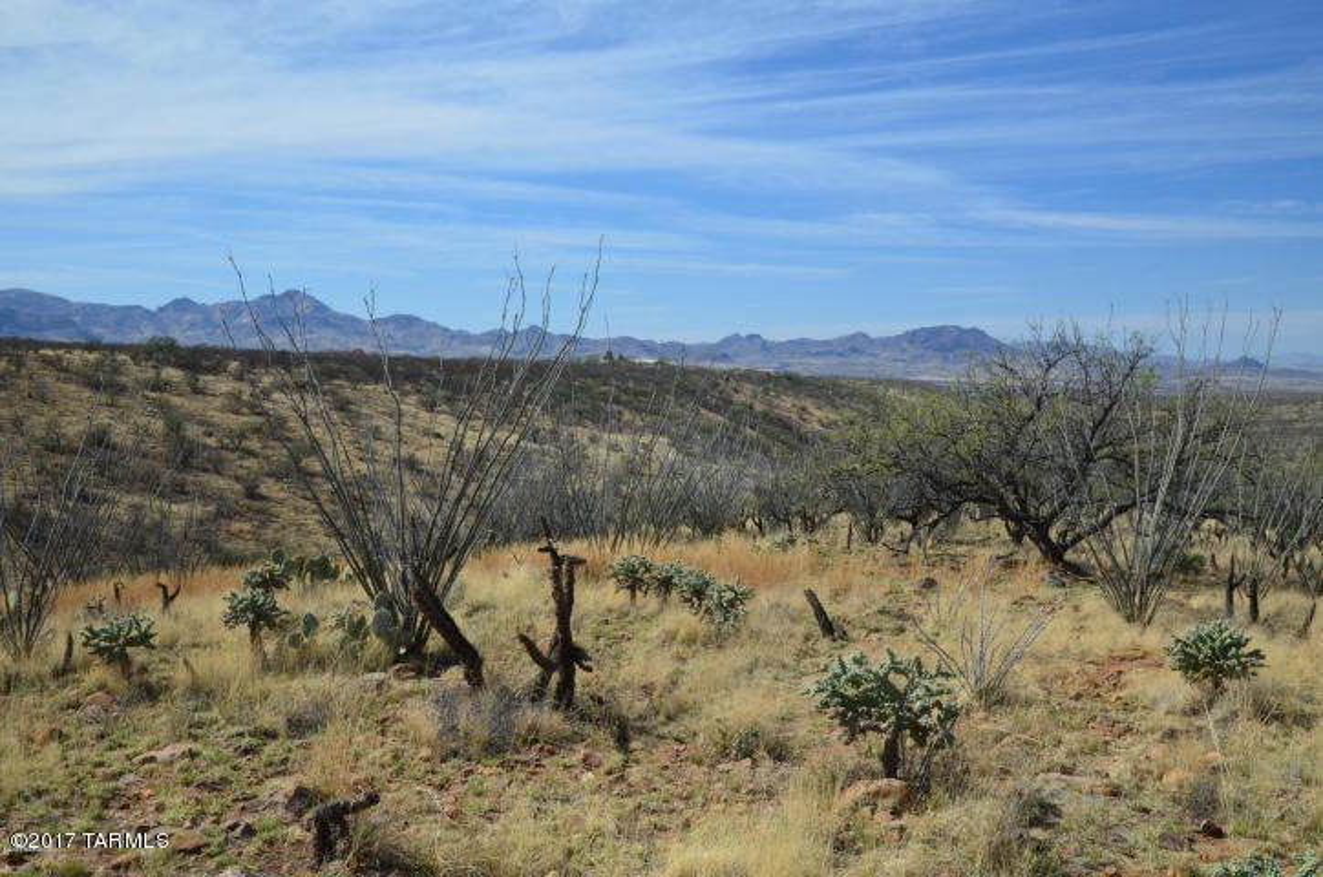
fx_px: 1431
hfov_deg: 49.6
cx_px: 662
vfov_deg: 34.1
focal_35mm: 39
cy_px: 438
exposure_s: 1/100
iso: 200
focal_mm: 26
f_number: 11
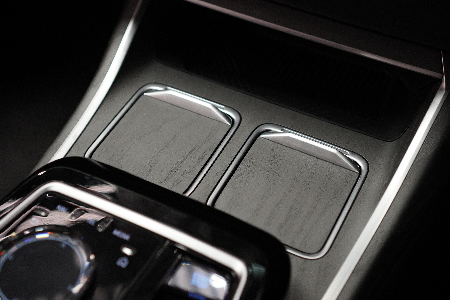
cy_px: 150
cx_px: 225
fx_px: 650
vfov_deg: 26.0
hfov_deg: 38.2
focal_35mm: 52
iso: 2500
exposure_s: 1/100
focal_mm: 35
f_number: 2.8
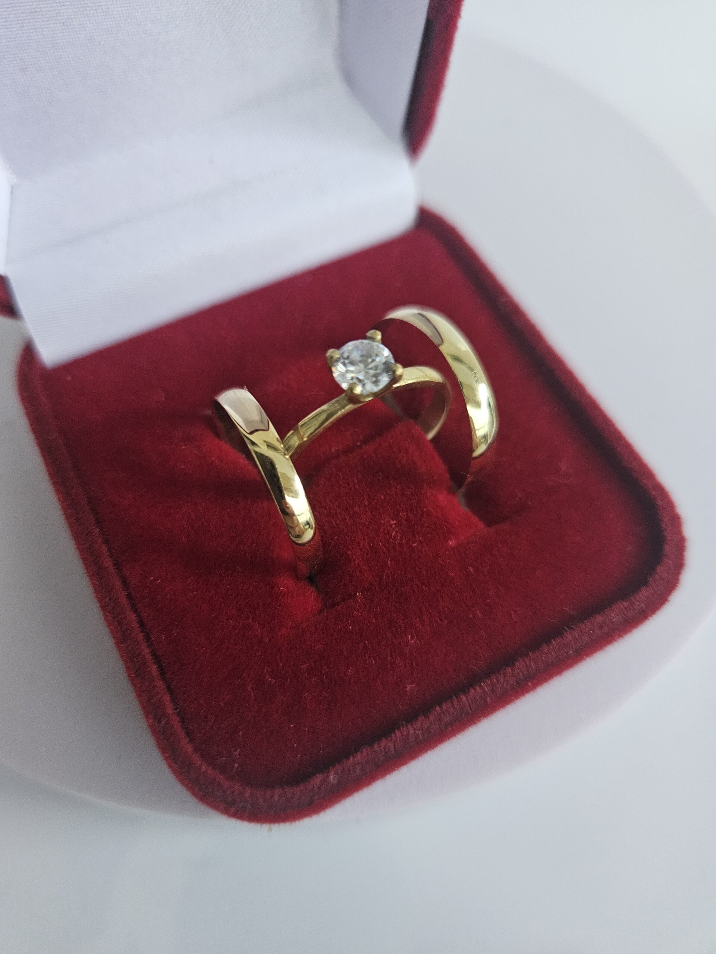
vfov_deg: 73.9
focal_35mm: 23
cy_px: 477
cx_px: 358
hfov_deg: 58.9
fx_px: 634
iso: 640
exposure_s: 1/120
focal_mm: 5.4
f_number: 1.8
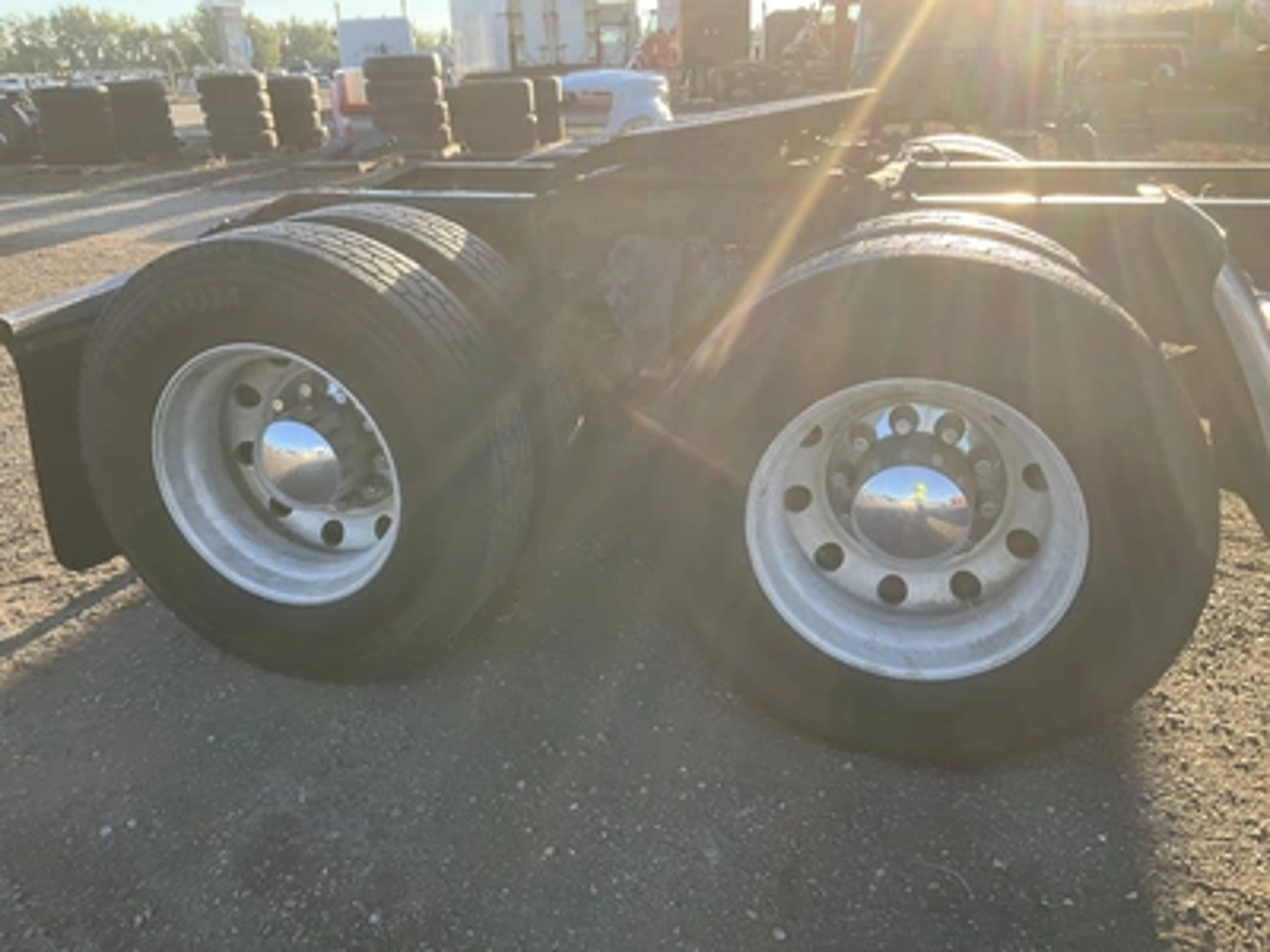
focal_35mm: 29
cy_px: 476
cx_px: 635
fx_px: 1064
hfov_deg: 61.7
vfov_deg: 48.2
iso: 25
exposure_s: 1/353
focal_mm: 3
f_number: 1.8
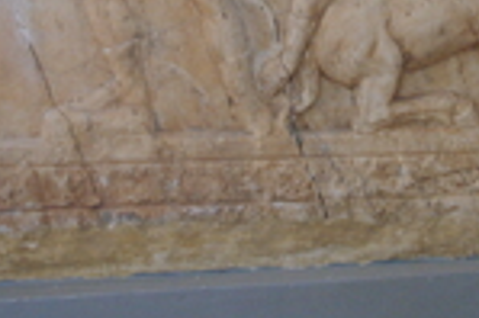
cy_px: -93
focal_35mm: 133
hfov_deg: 15.3
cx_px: 399
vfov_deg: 10.1
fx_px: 1768
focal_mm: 30
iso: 1600
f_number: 4.5
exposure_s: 1/80
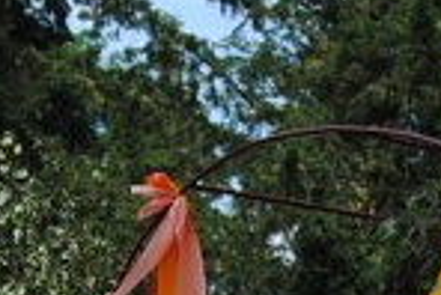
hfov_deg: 11.1
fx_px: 2264
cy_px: 623
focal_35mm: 185
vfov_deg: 7.1
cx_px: 268
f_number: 5.6
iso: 100
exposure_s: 1/125
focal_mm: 23
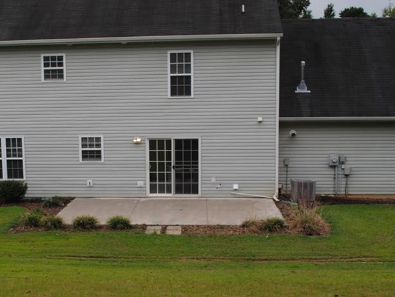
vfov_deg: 27.4
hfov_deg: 35.8
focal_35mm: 53
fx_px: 605
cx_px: 128
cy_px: 185
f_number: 7.1
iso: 100
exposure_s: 1/200
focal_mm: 22
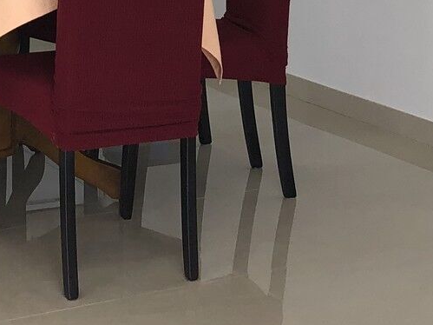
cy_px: -209
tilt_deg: -2.3
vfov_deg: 12.1
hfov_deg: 17.1
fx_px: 1438
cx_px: 238
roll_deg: -0.7
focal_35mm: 115
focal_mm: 3.99
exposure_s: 1/120
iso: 50
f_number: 1.8
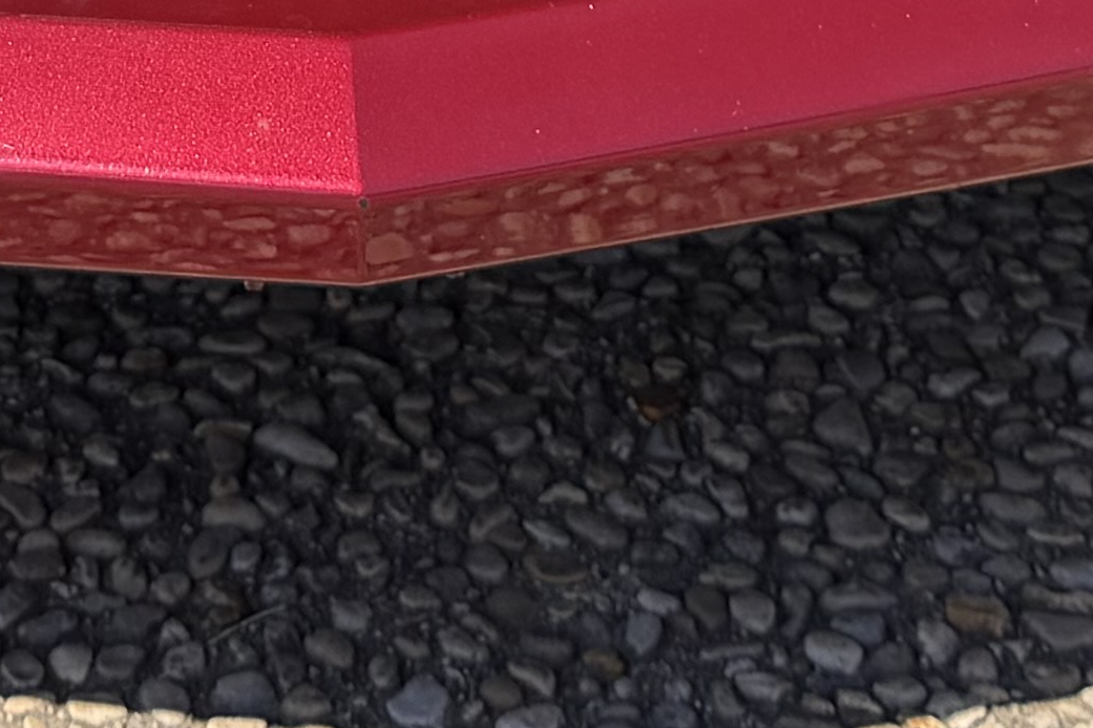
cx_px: 214
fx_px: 4159
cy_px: -1166
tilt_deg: -8.1
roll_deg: -2.1
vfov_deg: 8.8
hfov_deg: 14.9
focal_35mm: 137
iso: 80
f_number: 1.78
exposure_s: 1/1689
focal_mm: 6.76
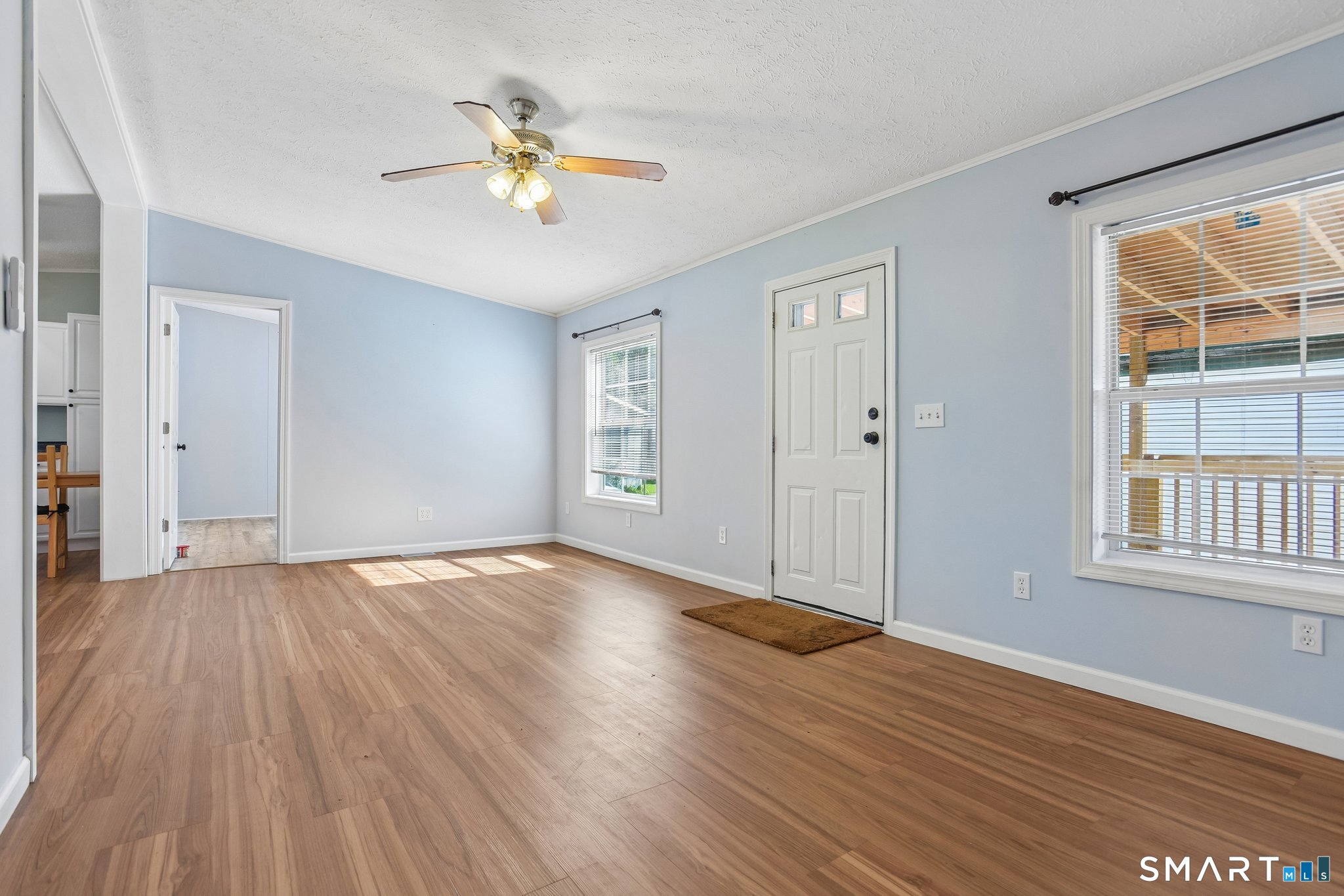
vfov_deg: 70.4
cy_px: 448
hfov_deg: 93.3
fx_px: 635
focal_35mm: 17
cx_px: 672
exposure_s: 1/15
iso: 400
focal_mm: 17
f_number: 11
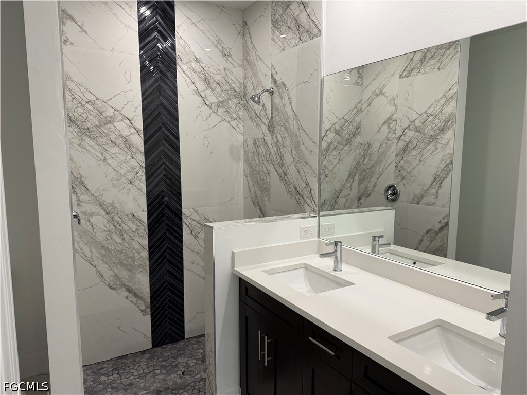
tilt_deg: -6.1
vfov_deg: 56.8
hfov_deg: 71.6
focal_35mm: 24
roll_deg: +0.2
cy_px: 198
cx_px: 264
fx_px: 365
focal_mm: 6.76
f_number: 1.78
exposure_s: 1/120
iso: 125
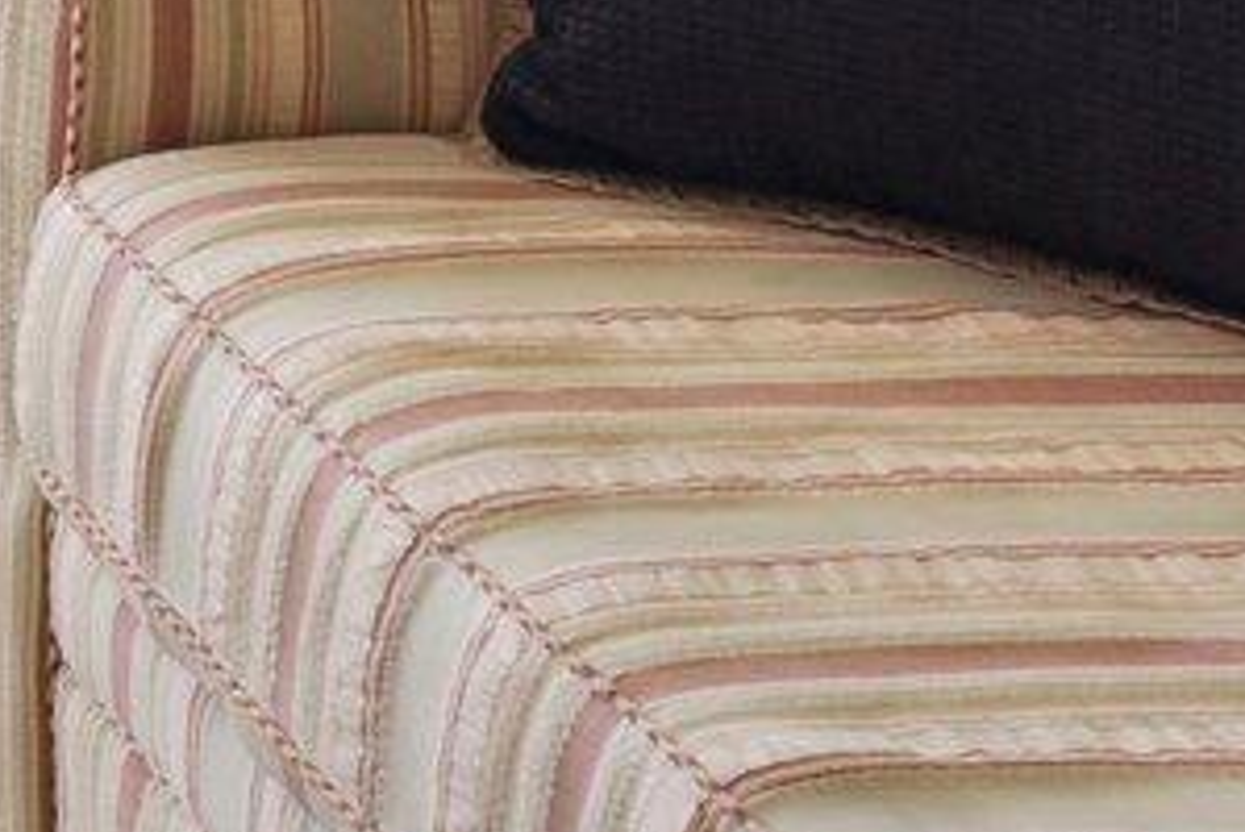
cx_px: -2115
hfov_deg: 11.6
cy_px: -1853
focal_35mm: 130
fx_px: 4500
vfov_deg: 8.4
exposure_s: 1/125
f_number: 10
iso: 500
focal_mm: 19
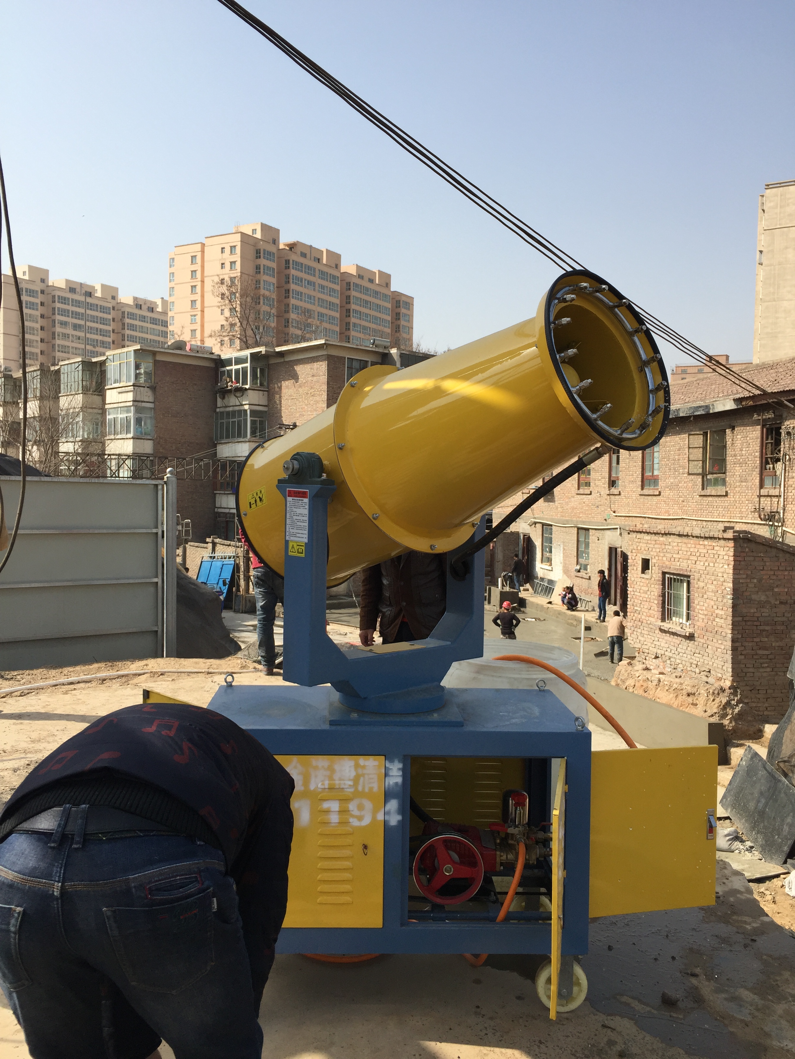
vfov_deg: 61.7
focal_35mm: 29
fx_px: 888
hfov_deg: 48.2
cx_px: 398
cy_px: 530
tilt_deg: -2.3
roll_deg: -0.9
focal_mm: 4.15
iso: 32
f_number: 2.2
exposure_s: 1/1647
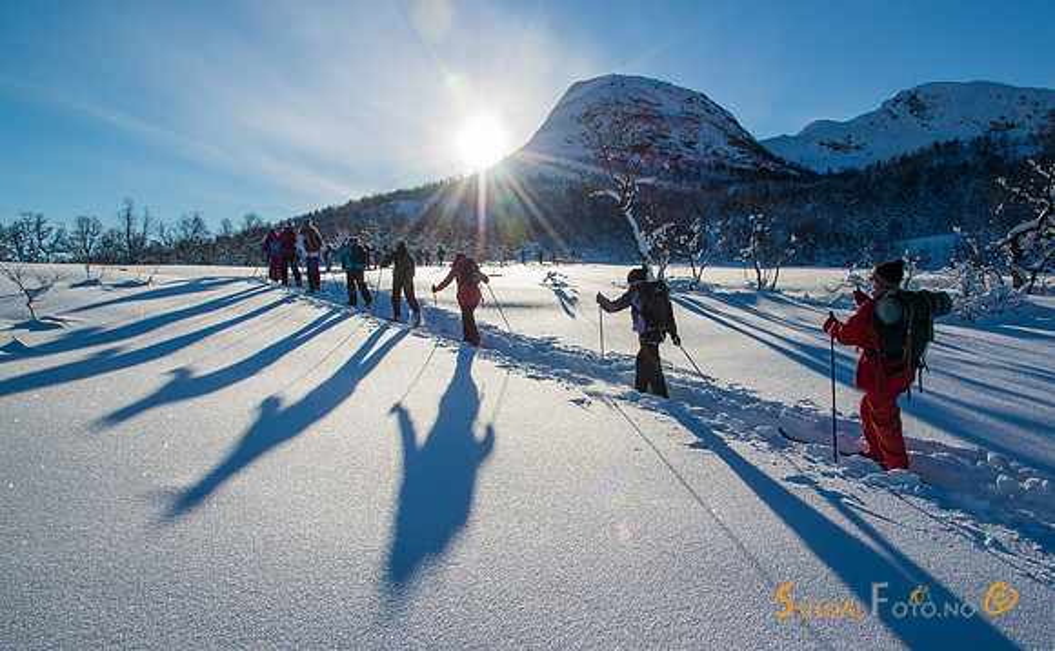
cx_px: 557
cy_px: 346
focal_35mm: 29
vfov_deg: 43.3
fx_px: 820
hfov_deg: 65.4
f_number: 10
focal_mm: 24
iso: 100
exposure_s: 1/500
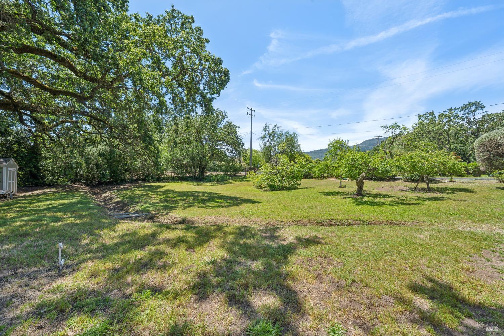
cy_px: 168
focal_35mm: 14
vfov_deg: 81.2
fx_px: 196
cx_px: 252
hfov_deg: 104.3
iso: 200
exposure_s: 1/125
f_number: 11
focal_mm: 14
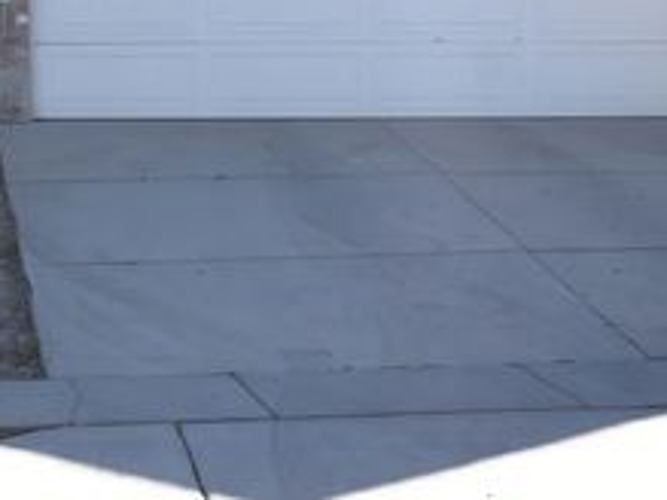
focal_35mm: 135
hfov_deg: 14.3
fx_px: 2600
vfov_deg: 10.8
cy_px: -117
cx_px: -58
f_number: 5.6
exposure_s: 1/200
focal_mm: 32
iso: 100
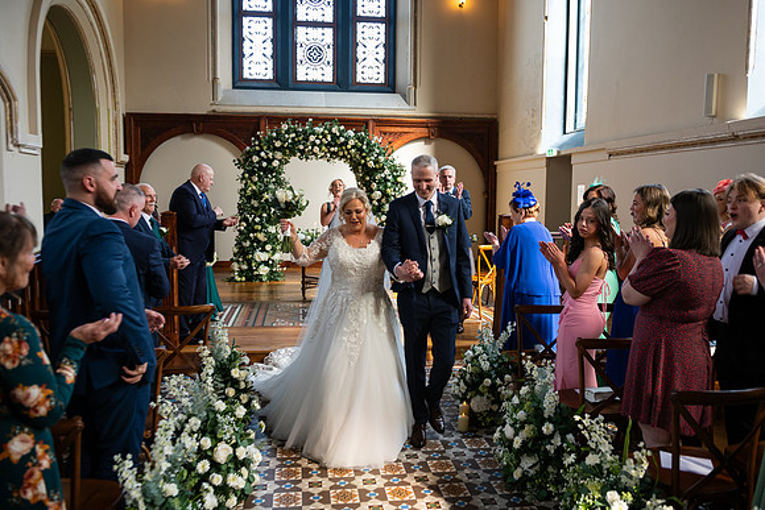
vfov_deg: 45.0
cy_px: 255
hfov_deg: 63.6
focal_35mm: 29
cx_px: 382
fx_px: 616
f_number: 3.5
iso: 500
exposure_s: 1/160
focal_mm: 29
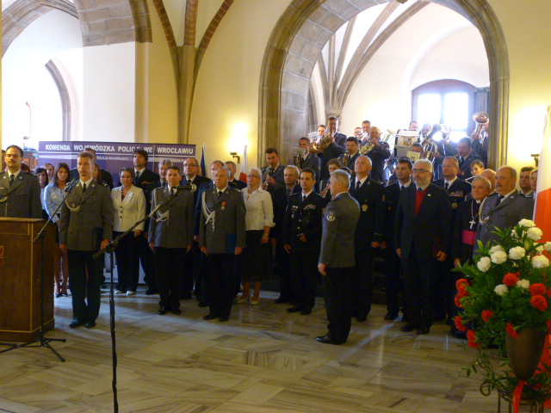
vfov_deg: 37.7
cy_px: 206
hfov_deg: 49.0
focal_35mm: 38
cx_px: 276
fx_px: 605
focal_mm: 6.8
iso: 400
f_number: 3.1
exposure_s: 1/6
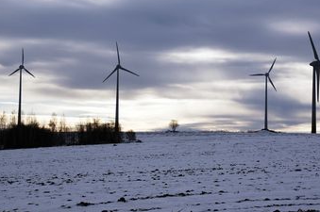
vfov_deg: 11.0
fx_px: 1101
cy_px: 89
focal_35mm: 124
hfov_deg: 16.5
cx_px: 170
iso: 100
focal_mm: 70
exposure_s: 1/1000
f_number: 8
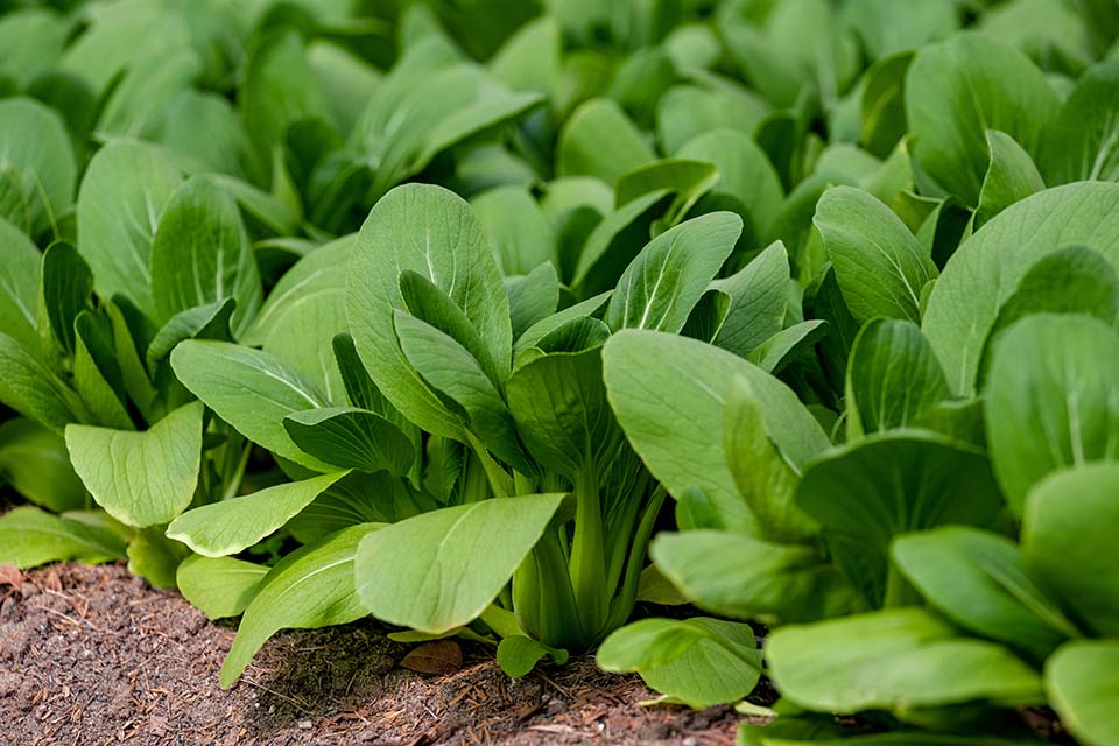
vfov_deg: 6.9
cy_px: 373
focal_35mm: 200
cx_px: 560
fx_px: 6216
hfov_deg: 10.3
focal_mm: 200
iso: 560
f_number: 5
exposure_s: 1/800
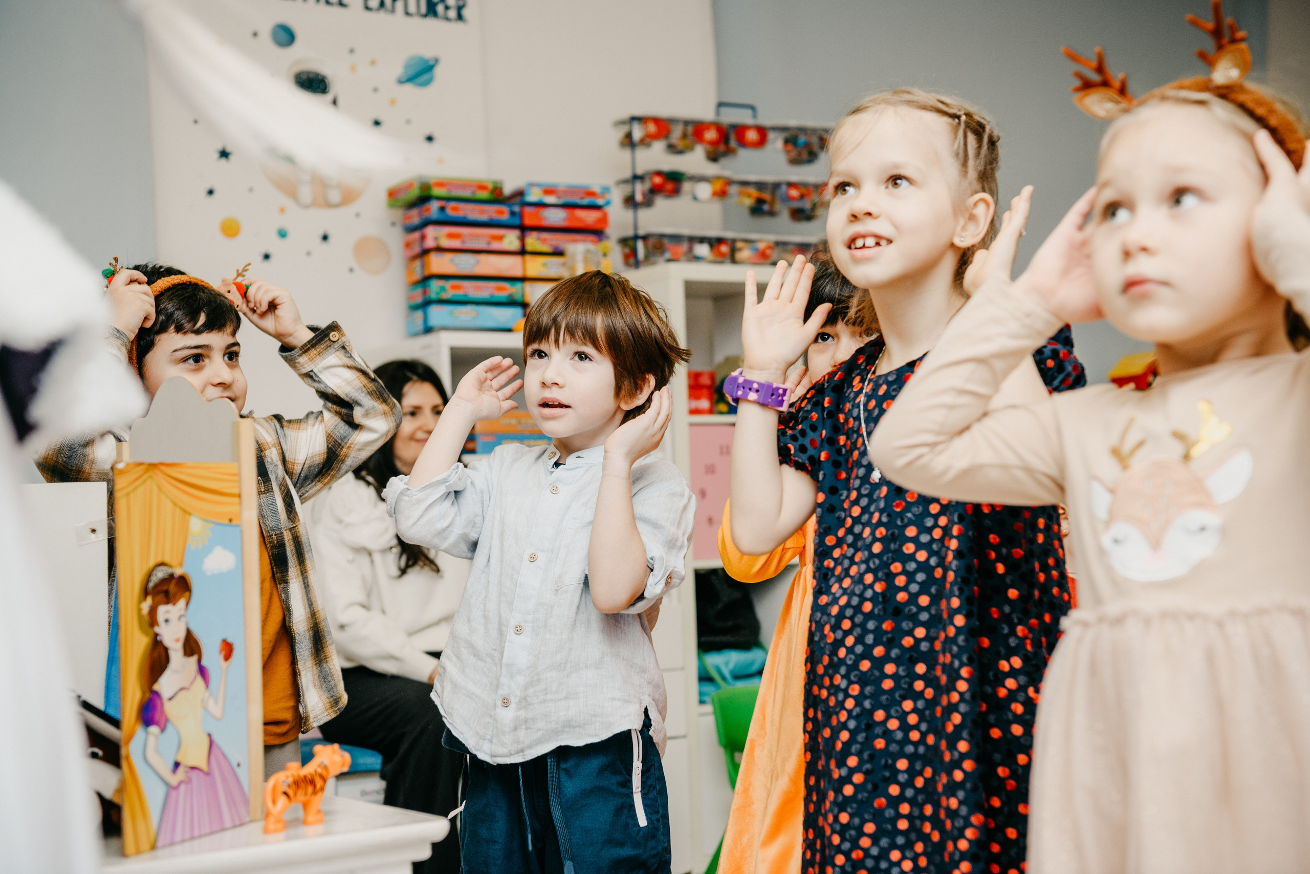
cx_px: 655
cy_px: 437
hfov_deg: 36.2
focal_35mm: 55
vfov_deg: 24.6
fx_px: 2001
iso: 250
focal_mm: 55
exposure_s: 1/160
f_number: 4
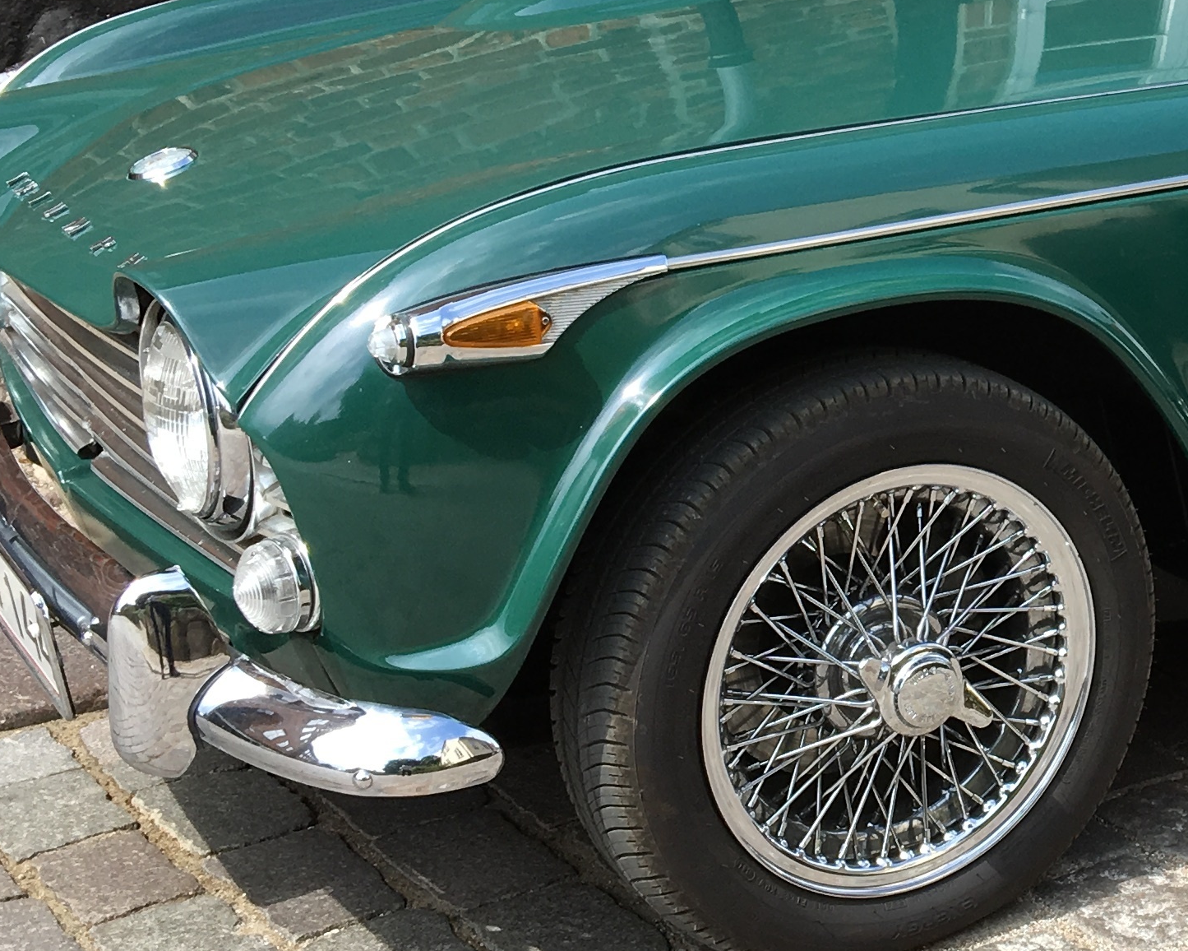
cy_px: 257
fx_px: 2778
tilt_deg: -14.2
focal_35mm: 79
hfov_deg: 22.9
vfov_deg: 19.3
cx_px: 1253
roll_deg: -1.0
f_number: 2.2
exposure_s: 1/836
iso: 25
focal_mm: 4.15
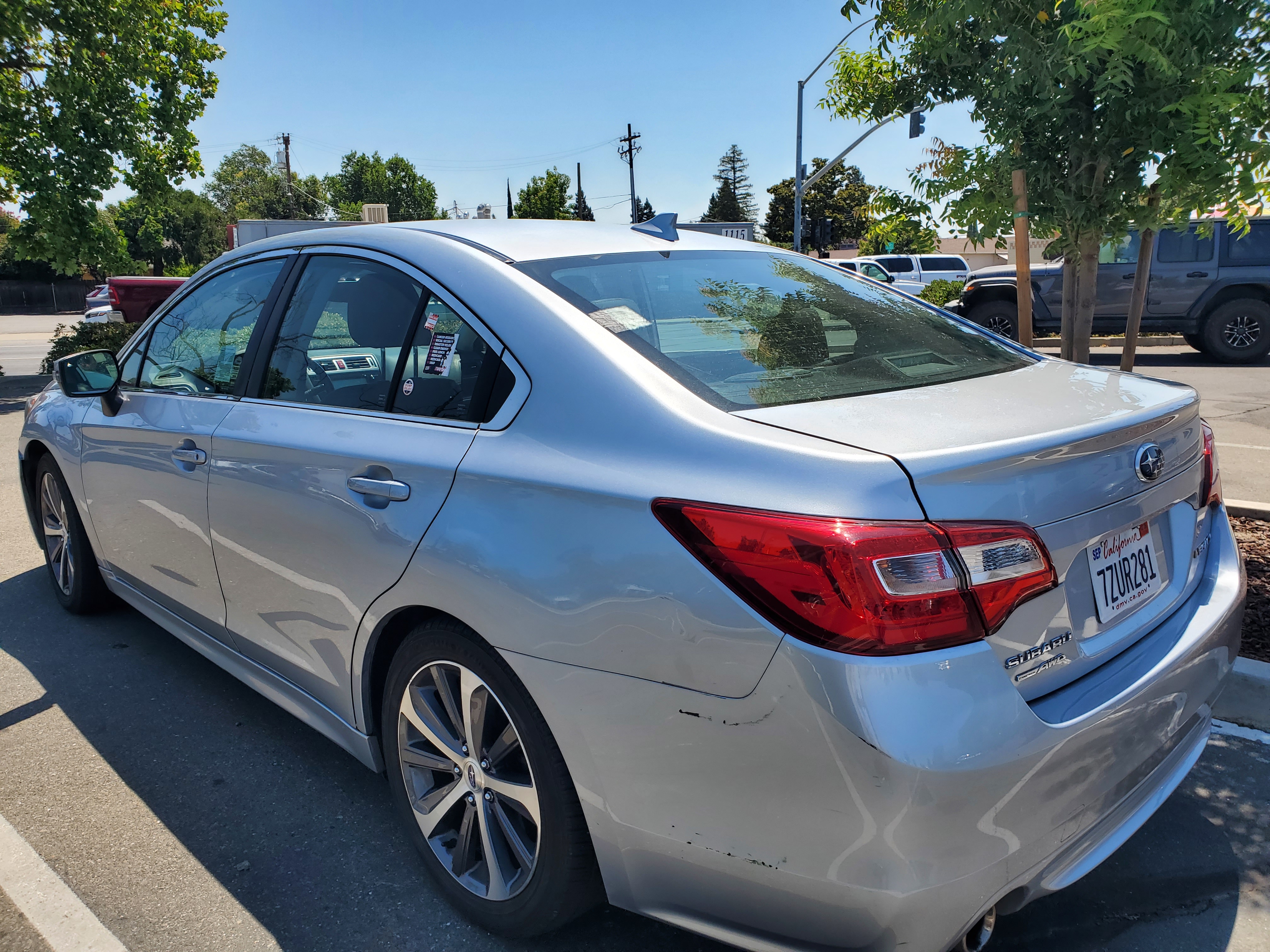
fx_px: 954
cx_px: 635
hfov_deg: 67.3
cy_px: 476
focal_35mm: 26
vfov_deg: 53.1
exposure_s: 1/1538
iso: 50
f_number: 2.4
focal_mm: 4.3
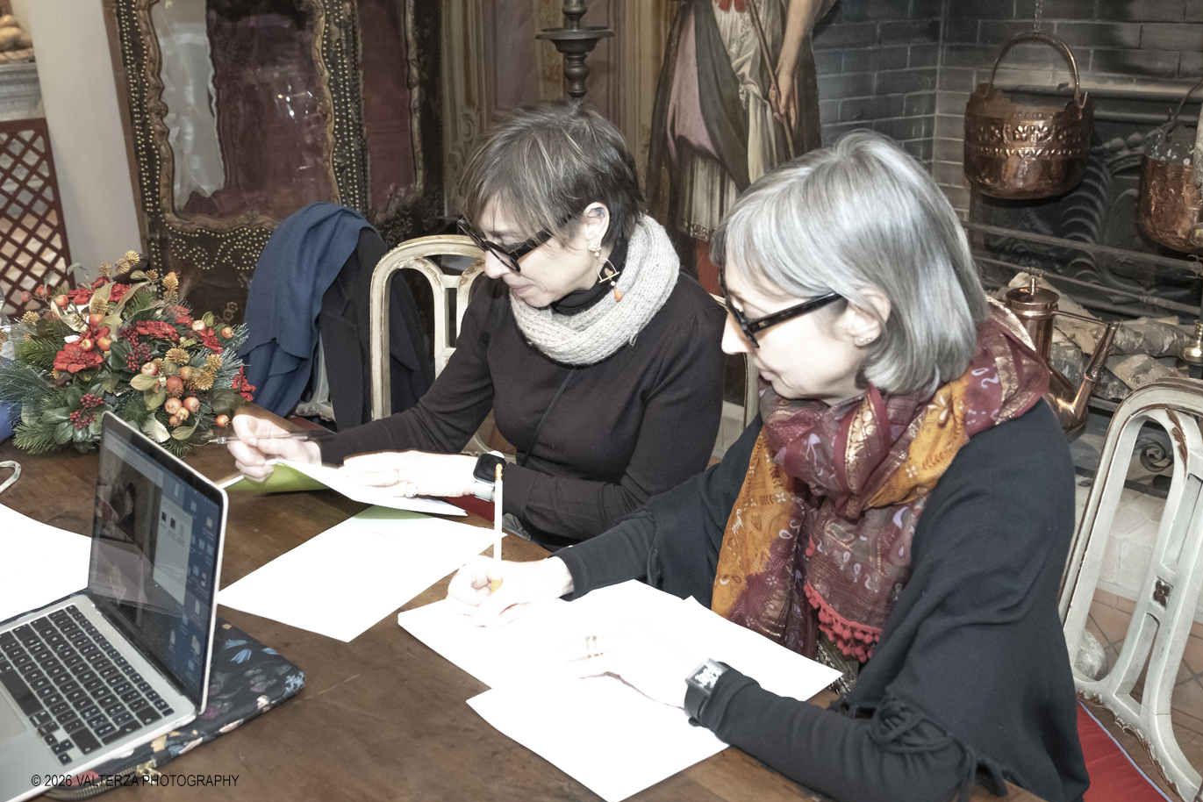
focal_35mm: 35
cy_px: 397
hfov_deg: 54.4
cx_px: 644
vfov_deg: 37.9
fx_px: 1169
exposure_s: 1/60
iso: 2500
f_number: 4
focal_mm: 21.2
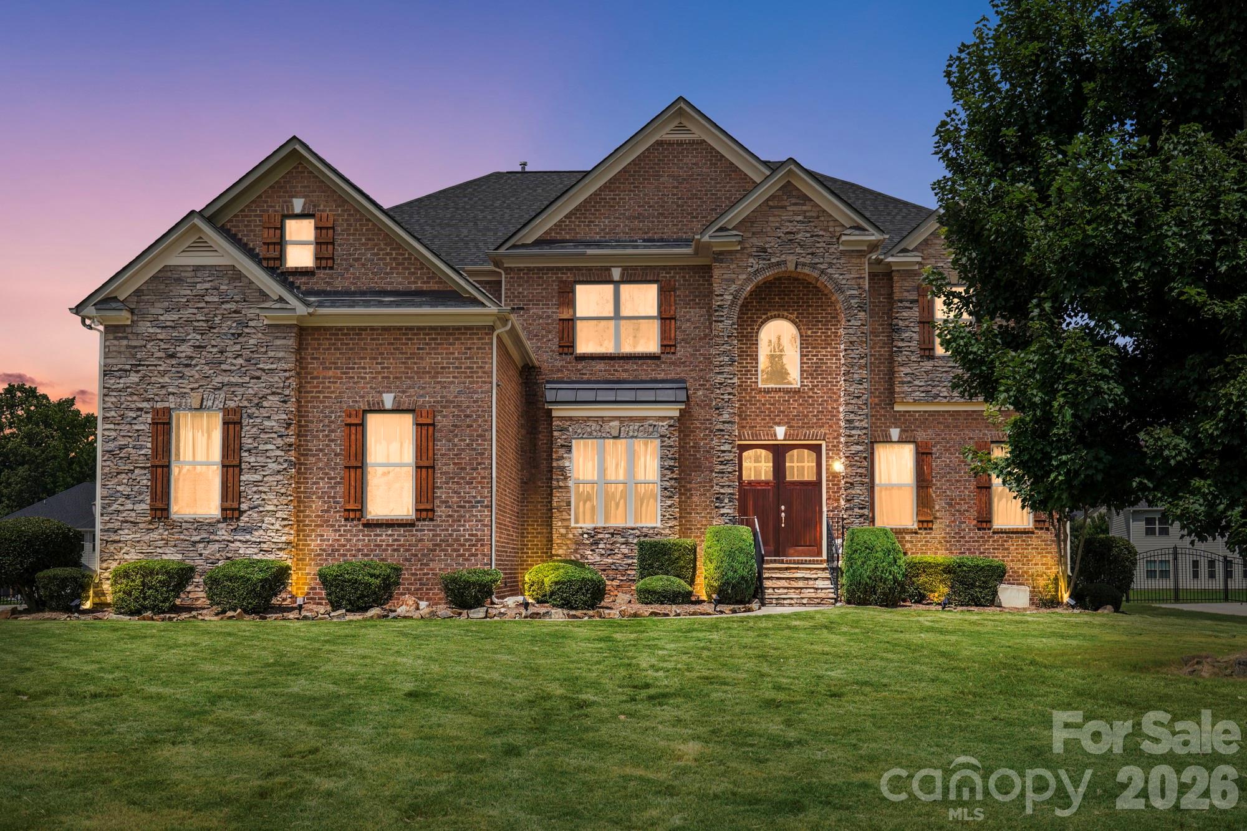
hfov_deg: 61.9
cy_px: 416
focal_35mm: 30
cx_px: 624
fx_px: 1039
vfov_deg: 43.6
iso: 100
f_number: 4
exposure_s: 1/800
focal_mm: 20
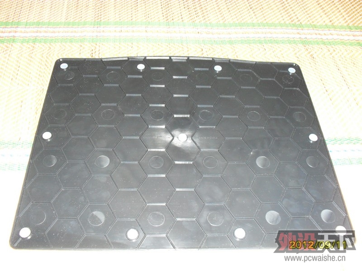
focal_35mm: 35
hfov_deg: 52.6
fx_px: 366
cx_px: 181
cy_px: 136
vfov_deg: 40.7
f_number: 3.2
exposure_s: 1/45
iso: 240
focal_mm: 6.3
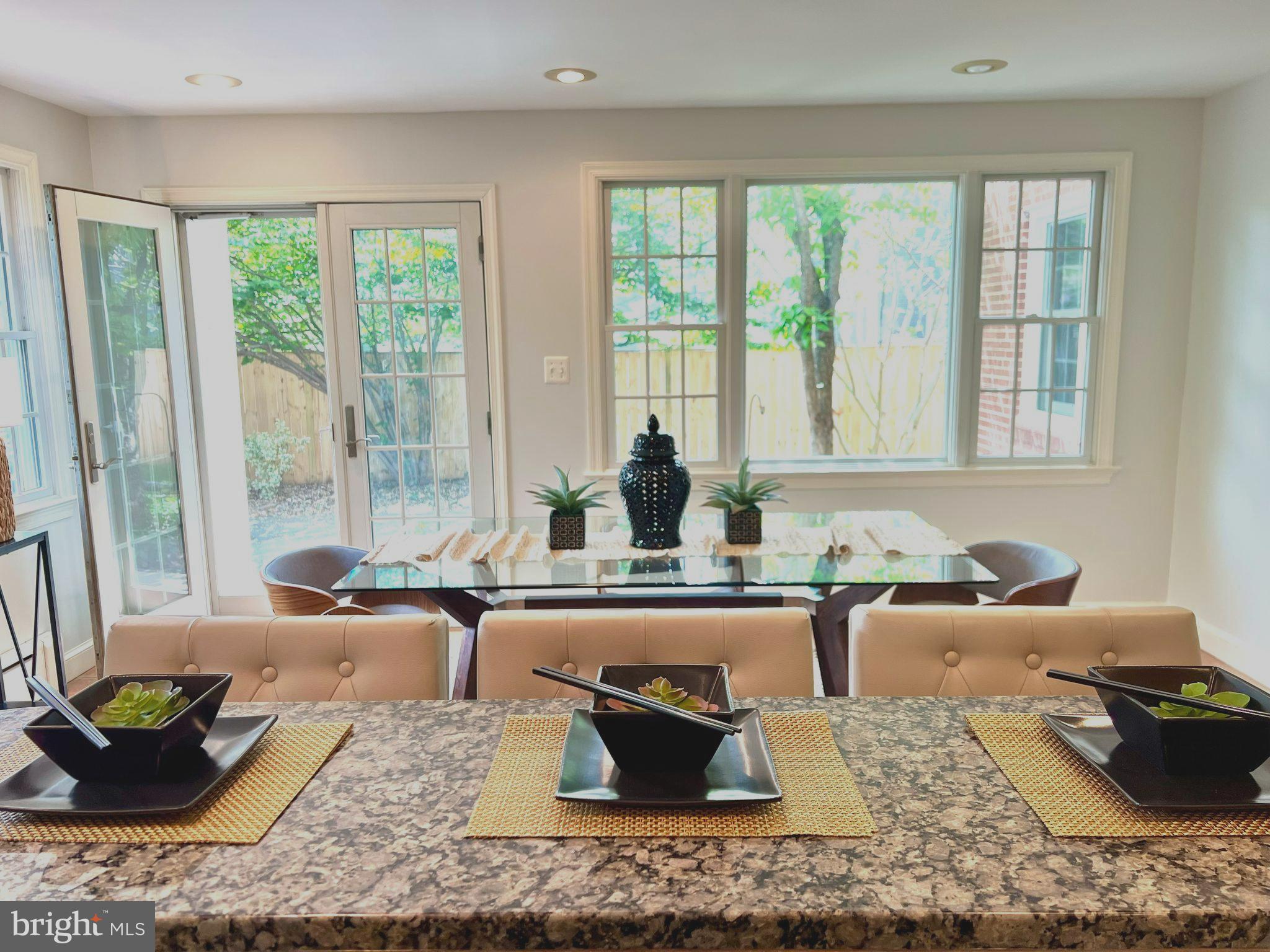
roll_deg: +0.8
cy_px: 476
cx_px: 635
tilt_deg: -10.0
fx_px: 954
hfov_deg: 67.3
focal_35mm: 26
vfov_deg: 53.1
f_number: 1.5
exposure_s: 1/60
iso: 80
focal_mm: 5.7
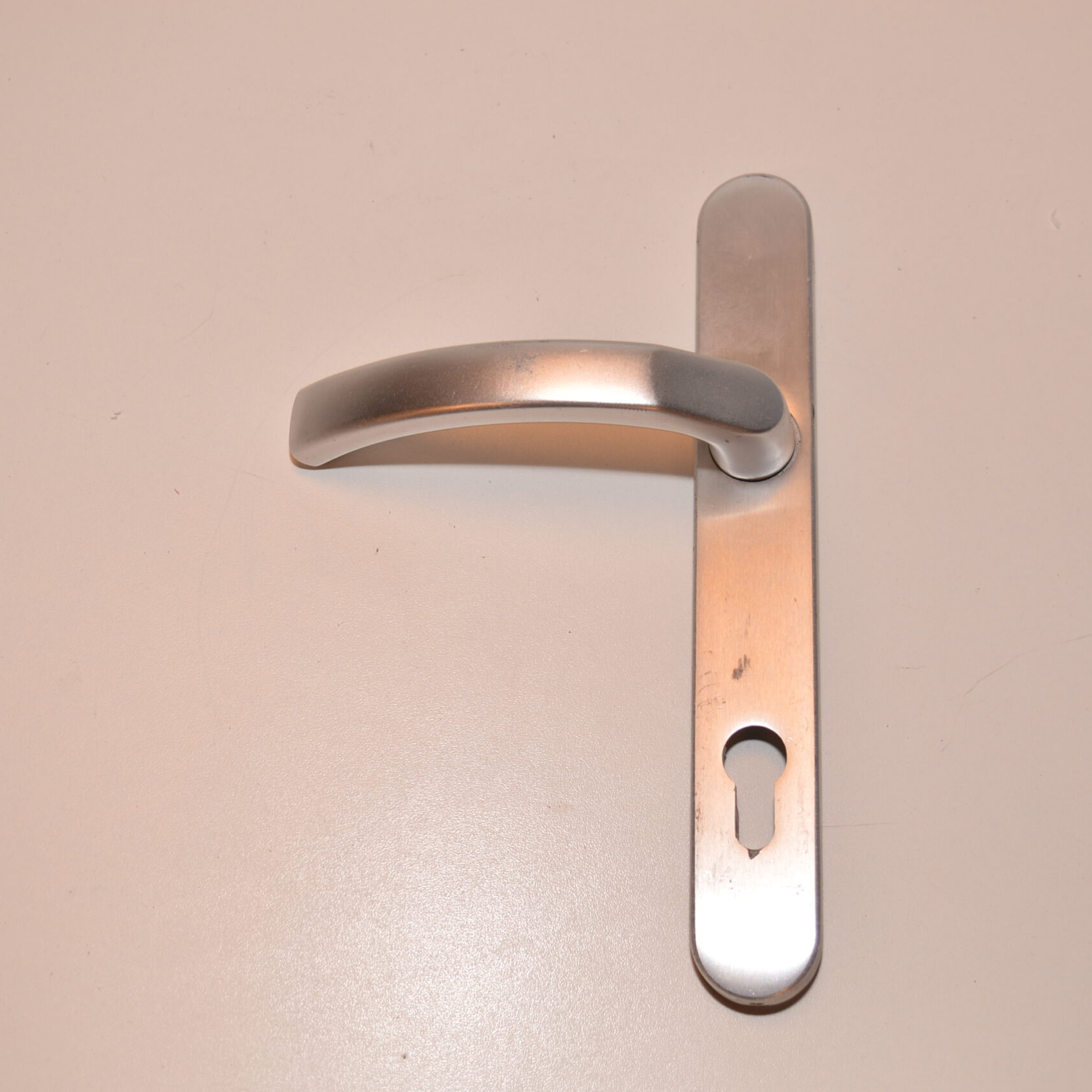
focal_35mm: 56
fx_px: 1986
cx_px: 609
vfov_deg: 30.7
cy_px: 546
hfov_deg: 30.7
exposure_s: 1/80
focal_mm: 29
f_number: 5.6
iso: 140
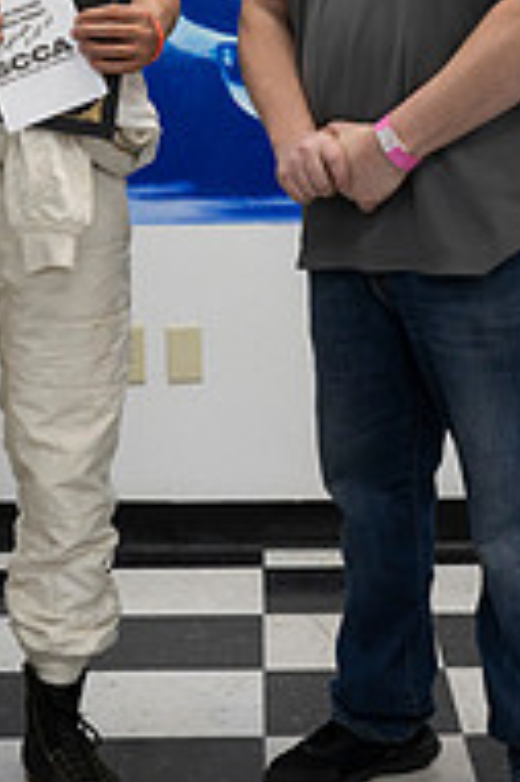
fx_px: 1997
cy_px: 213
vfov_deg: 22.0
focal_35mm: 92
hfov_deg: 14.8
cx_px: 213
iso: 5600
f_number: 7.1
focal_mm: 39
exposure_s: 1/250
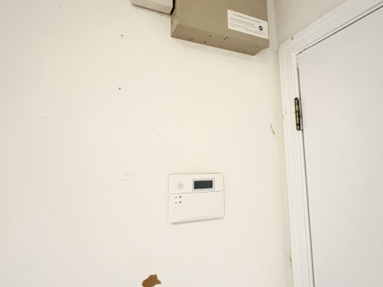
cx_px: 198
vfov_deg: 65.9
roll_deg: -1.2
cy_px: 133
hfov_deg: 81.7
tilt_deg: +10.3
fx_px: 221
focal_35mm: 20
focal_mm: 2.22
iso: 1250
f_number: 2.2
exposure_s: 1/30
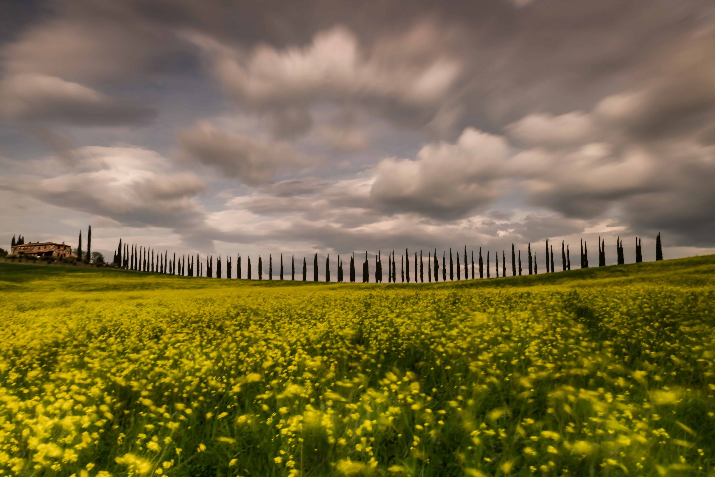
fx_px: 636
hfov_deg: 58.7
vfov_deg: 41.1
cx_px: 358
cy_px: 238
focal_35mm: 32
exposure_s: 21
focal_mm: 32
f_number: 11
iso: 64
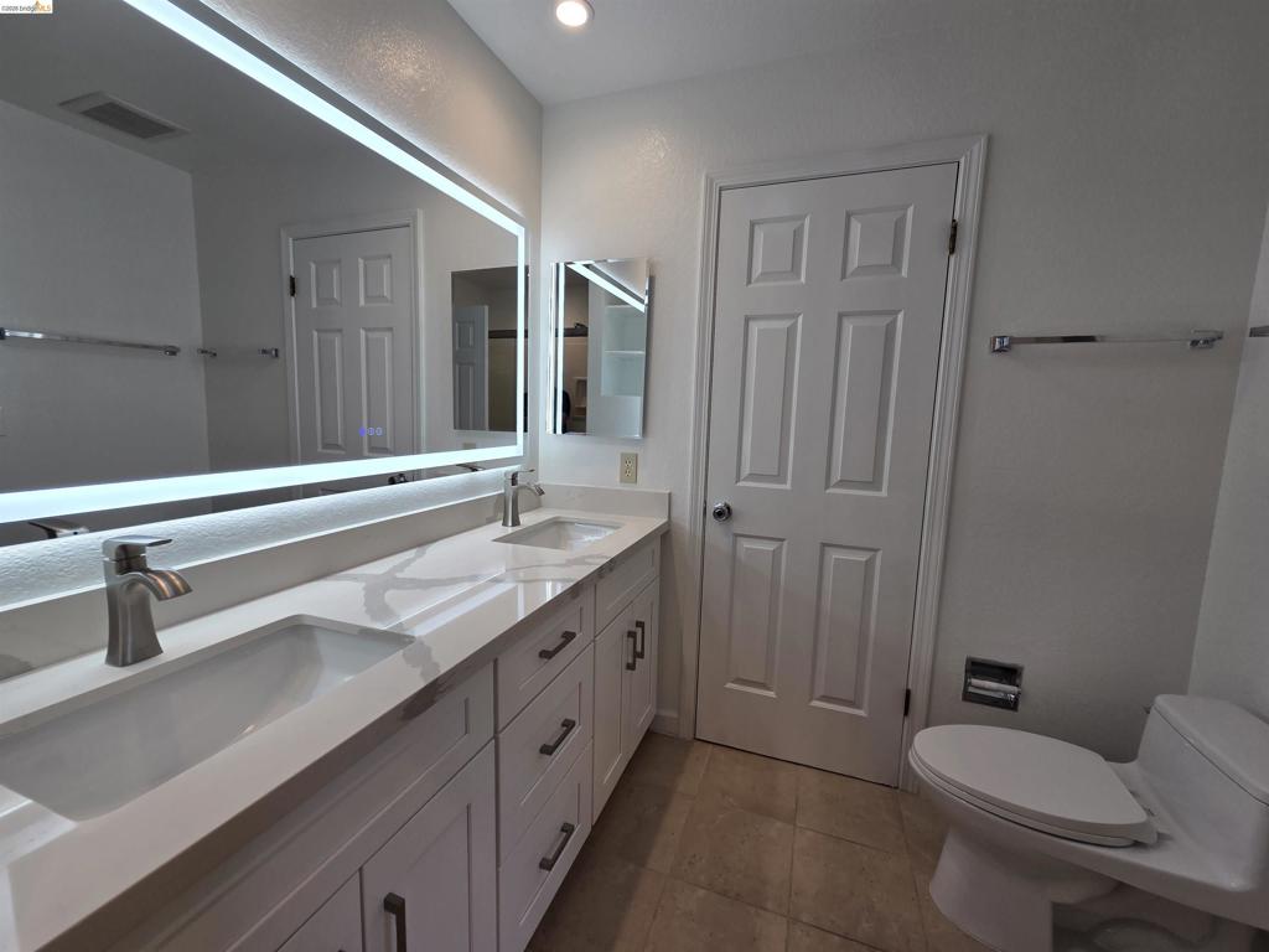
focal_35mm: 13
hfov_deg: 106.2
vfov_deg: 89.9
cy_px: 476
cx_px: 634
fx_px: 477
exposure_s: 1/120
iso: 50
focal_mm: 2.2
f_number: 2.2
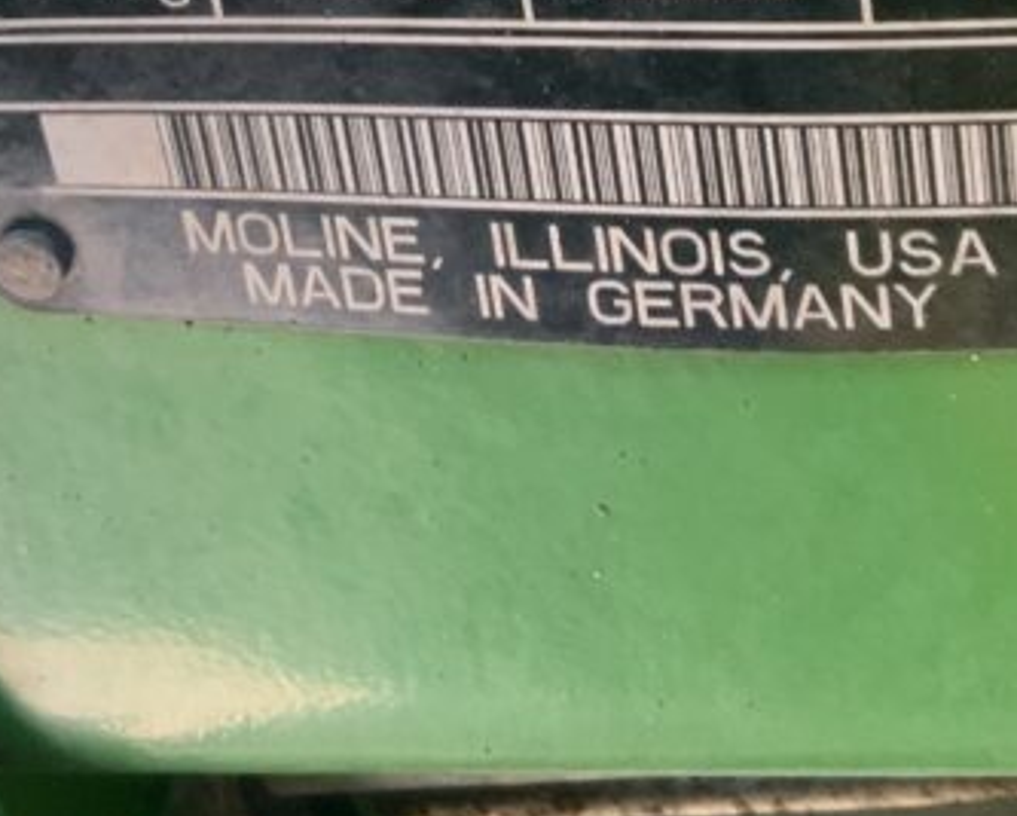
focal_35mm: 87
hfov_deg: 21.9
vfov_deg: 16.5
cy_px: -315
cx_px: 321
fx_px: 2621
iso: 50
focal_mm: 3
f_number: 1.8
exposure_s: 1/122
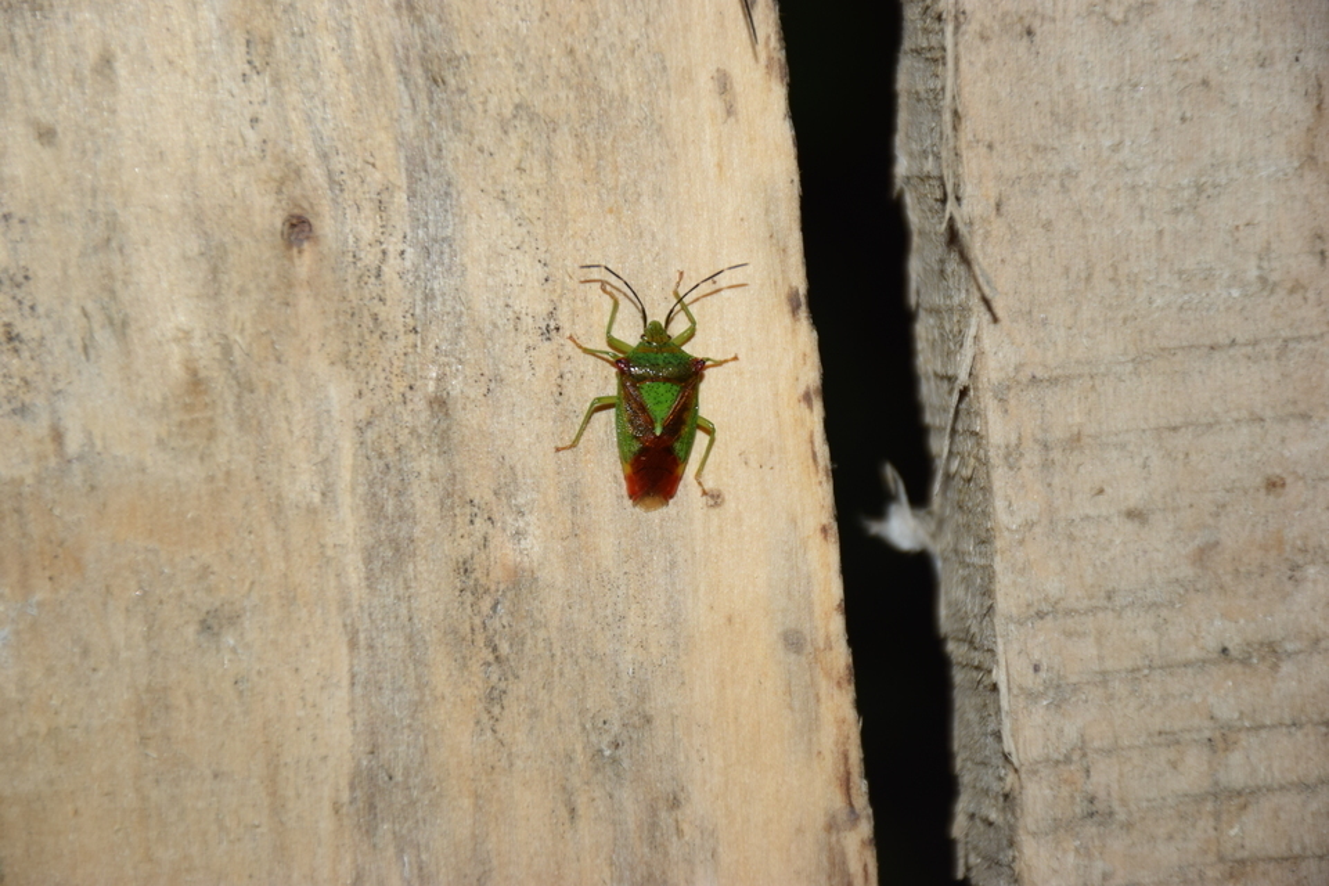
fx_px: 7752
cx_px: 664
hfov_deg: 9.8
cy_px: 443
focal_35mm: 210
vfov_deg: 6.5
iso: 320
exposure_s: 1/60
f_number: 7.1
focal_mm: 140
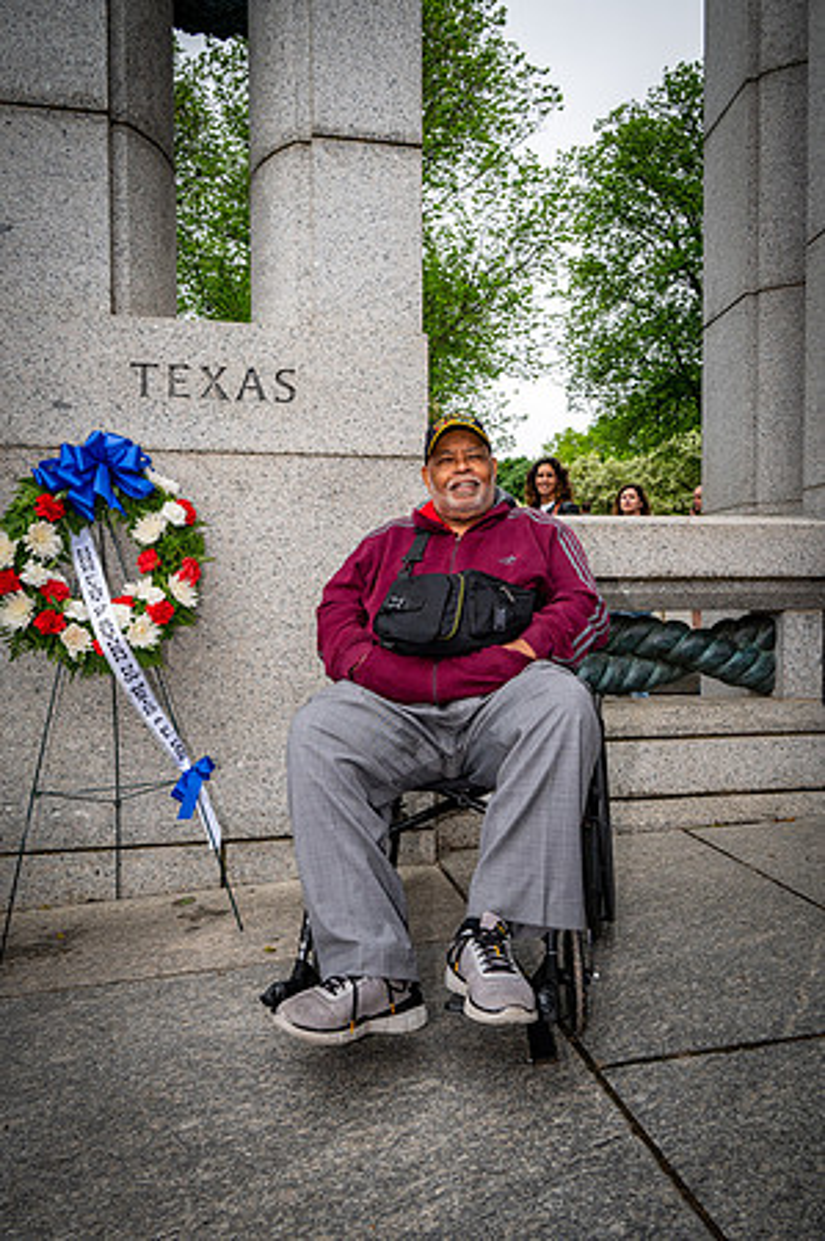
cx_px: 412
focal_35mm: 26
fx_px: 913
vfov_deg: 68.4
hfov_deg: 48.6
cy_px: 620
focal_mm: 26.5
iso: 800
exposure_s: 1/640
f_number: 8
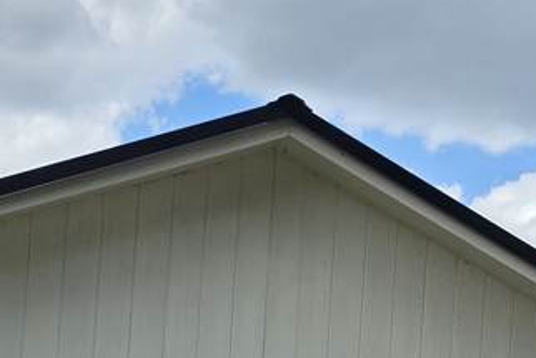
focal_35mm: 95
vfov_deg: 13.6
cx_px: 373
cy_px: 526
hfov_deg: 21.3
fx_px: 1415
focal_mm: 6.3
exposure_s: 1/6809
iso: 80
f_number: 1.7
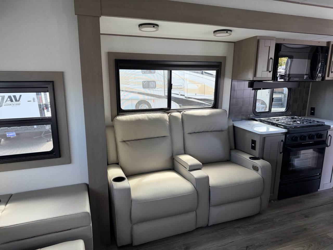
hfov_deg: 71.6
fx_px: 231
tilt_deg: -13.5
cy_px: 125
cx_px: 166
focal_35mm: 24
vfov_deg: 56.8
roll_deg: +0.3
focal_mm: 6.76
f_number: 1.78
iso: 200
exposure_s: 1/121
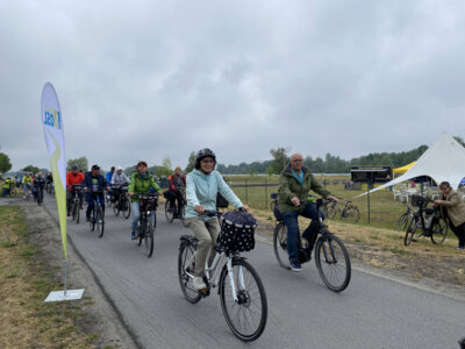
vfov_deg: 53.1
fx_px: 349
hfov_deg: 67.3
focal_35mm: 26
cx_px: 232
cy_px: 174
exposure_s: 1/1927
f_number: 1.8
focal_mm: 4.2
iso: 32
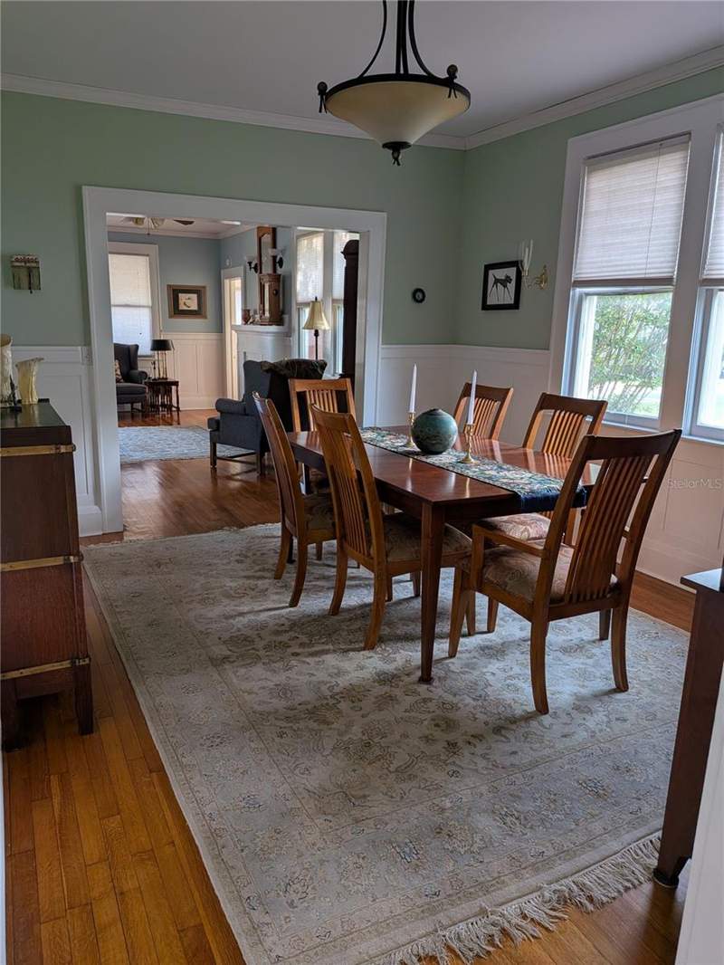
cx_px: 362
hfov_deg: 56.8
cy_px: 482
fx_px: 669
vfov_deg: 71.6
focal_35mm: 24
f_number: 1.7
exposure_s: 1/120
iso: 216
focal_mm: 4.53
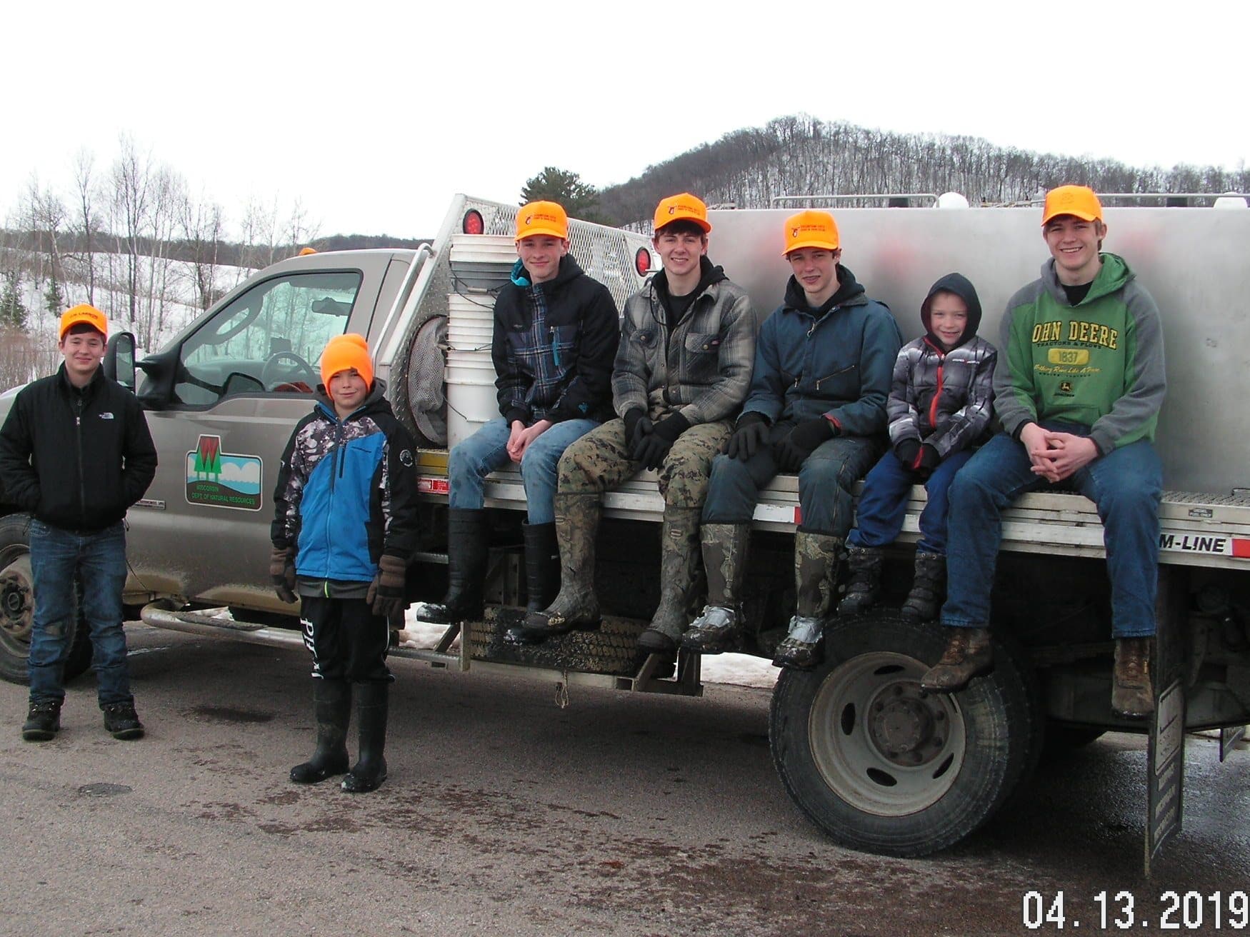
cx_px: 625
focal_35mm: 36
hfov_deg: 51.4
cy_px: 468
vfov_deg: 39.6
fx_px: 1300
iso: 50
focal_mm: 6
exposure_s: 1/160
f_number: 4.8
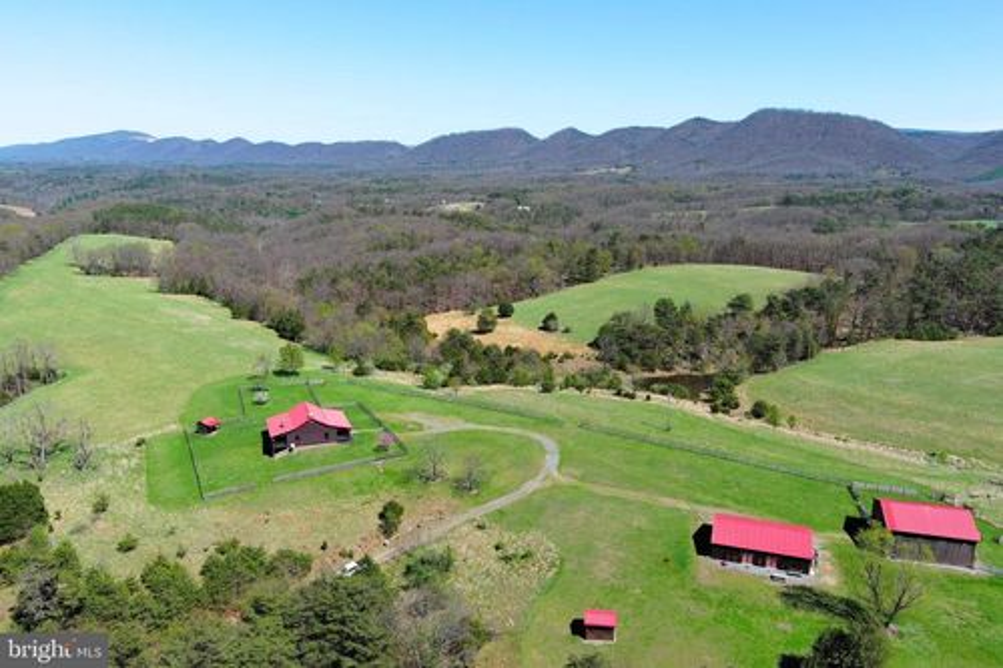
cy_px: 334
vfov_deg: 44.9
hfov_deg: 63.7
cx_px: 502
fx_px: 808
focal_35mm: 29
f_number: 2.8
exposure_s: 1/1076
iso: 100
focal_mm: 10.57
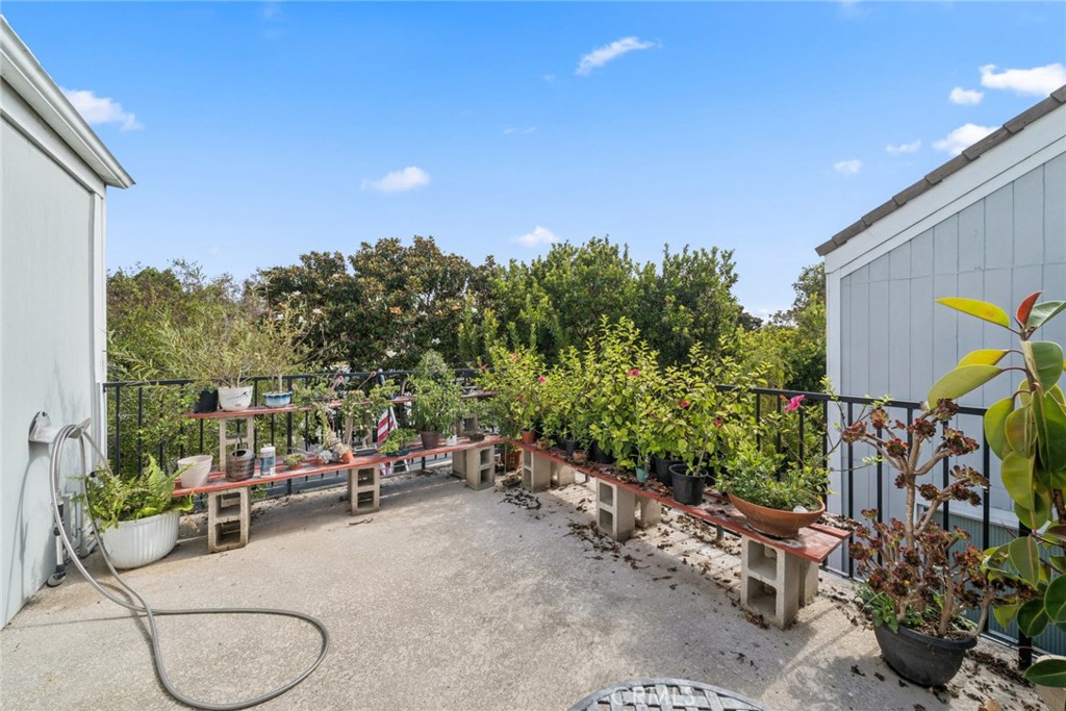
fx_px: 385
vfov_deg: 85.4
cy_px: 356
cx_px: 533
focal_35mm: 13
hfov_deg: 108.3
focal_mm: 13
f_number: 8
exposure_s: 1/250
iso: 100
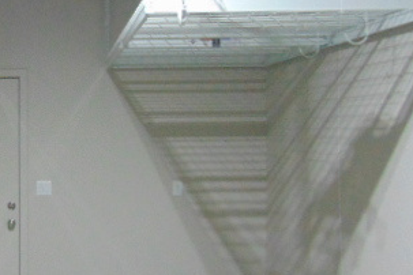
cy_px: 128
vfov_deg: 24.6
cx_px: 30
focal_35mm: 55
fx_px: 631
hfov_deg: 34.0
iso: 400
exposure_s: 1/20
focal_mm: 4.5
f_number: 3
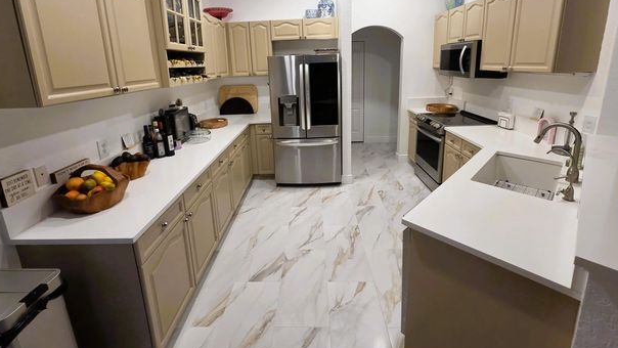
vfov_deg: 68.6
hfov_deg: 102.9
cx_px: 299
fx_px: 246
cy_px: 117
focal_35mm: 15
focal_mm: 2.2
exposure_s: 1/60
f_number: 2.2
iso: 250
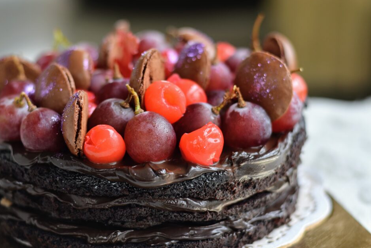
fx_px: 845
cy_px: 133
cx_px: 171
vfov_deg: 16.7
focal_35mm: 82
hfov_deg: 24.8
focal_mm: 50
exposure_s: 1/125
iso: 100
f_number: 2.5
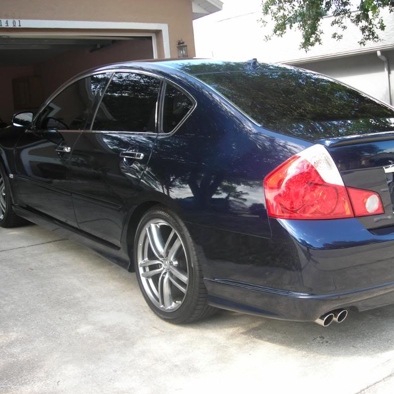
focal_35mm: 45
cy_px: 197
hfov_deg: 37.5
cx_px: 213
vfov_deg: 37.6
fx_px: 579
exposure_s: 1/79.8
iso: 50
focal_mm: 6.3
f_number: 3.2
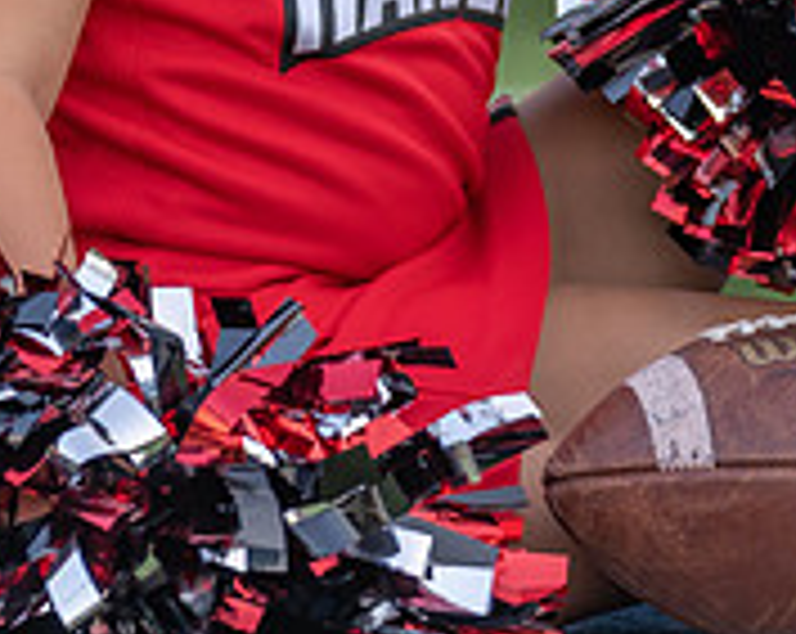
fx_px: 13077
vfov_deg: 2.8
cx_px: 380
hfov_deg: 3.5
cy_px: -310
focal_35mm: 556
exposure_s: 1/320
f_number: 2.8
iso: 160
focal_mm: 155
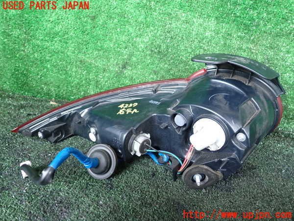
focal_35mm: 30
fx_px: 255
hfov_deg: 60.0
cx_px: 147
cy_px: 110
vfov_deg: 46.8
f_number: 2.3
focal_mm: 5.4
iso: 500
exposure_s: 1/30
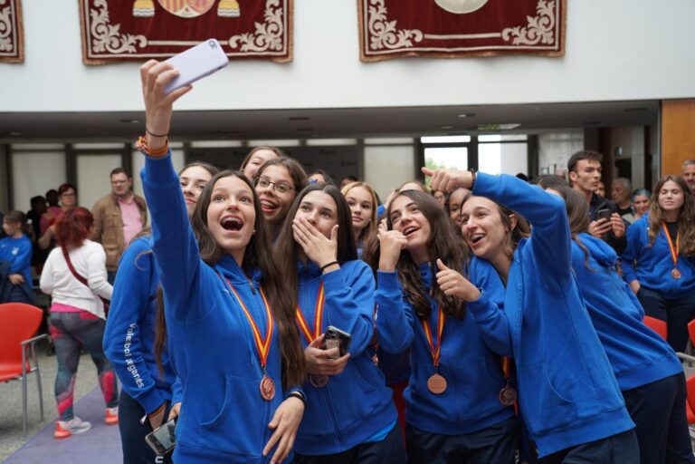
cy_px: 232
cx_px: 348
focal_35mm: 39
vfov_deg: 34.2
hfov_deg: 49.6
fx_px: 753
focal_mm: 39
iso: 320
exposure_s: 1/160
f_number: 4
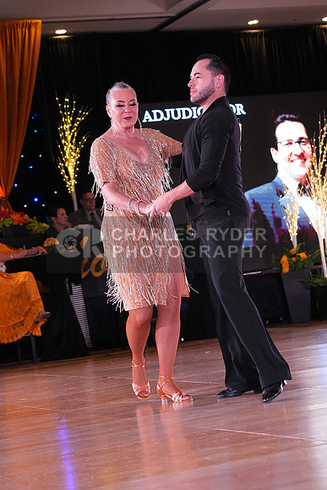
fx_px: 1253
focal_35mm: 92
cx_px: 164
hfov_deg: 14.9
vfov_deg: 22.1
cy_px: 245
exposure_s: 1/400
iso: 8000
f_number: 5.6
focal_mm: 92
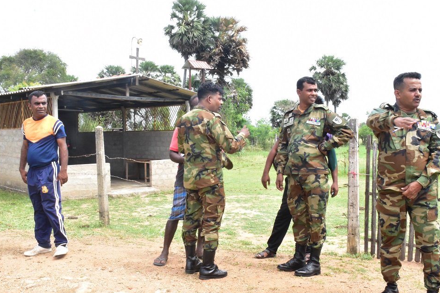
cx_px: 214
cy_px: 153
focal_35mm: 38
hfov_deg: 50.7
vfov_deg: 35.1
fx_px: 465
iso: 2000
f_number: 22
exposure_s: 1/200
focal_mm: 20
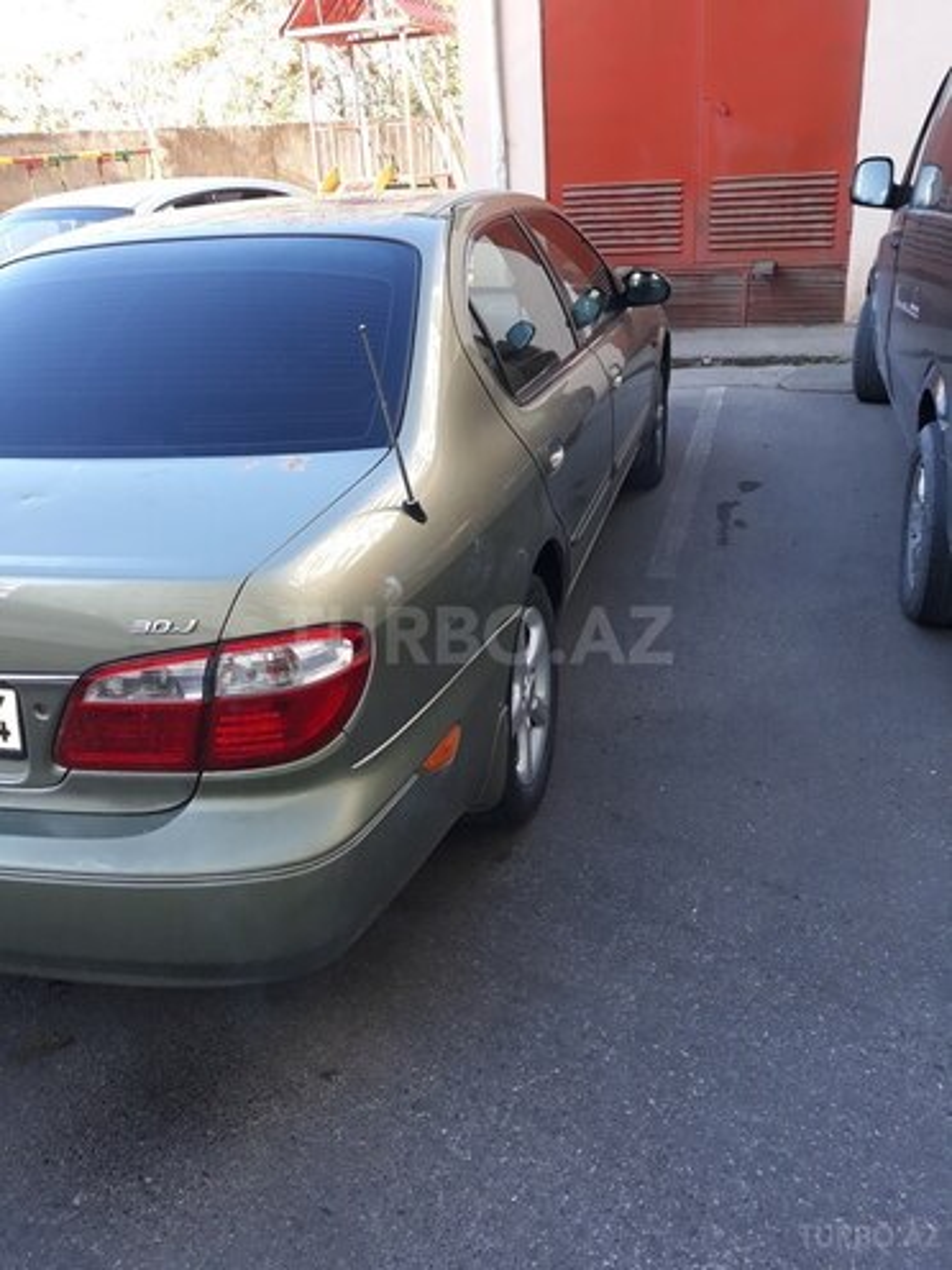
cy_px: 635
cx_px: 476
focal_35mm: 27
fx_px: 990
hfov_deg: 51.4
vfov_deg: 65.3
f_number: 1.7
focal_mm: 3.71
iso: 40
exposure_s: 1/144
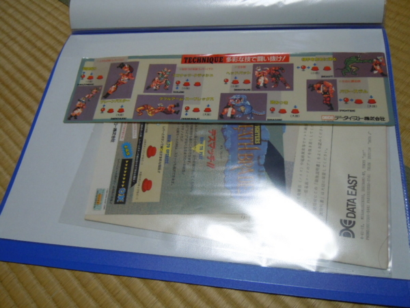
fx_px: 355
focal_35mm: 30
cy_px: 154
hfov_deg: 60.0
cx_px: 205
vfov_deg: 46.8
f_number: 3.5
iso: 400
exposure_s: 1/60
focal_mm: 5.4
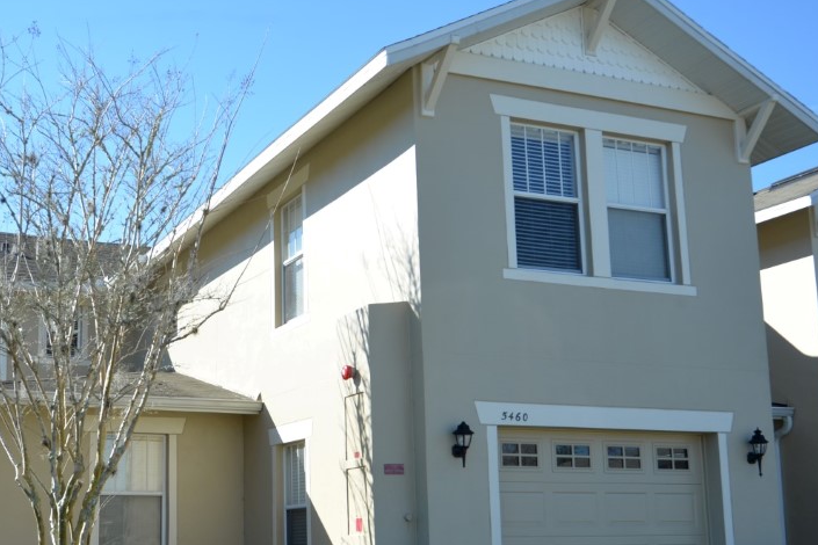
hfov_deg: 39.9
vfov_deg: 27.4
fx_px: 1113
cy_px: 342
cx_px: 274
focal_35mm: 49
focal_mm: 30
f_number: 8
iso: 200
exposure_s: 1/250
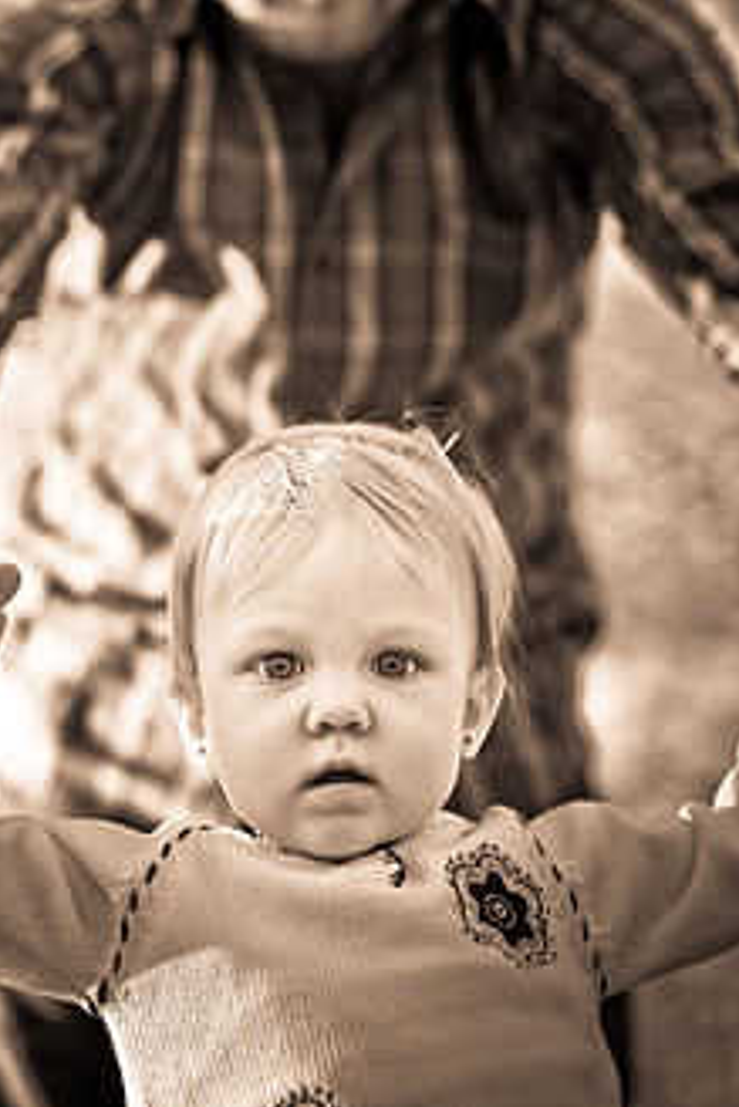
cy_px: 351
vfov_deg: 19.7
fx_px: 3168
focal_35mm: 103
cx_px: 255
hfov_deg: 13.3
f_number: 2
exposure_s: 1/400
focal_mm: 50
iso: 160
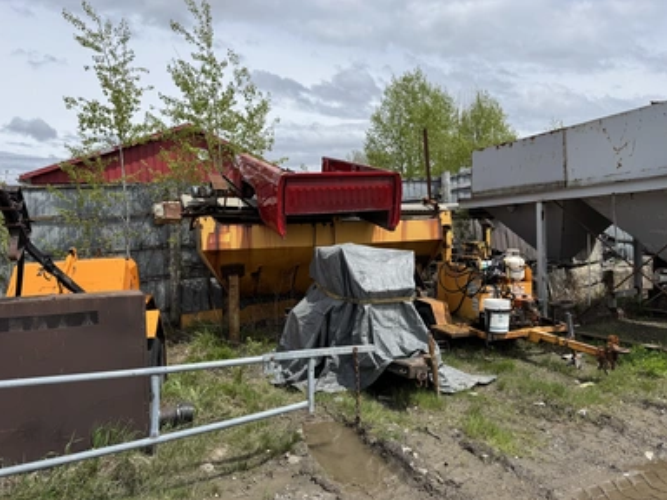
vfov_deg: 54.9
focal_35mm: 25
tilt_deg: -3.3
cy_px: 259
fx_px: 482
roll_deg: +2.7
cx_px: 344
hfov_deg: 69.4
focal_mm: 6.76
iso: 80
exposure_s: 1/5814
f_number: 1.78
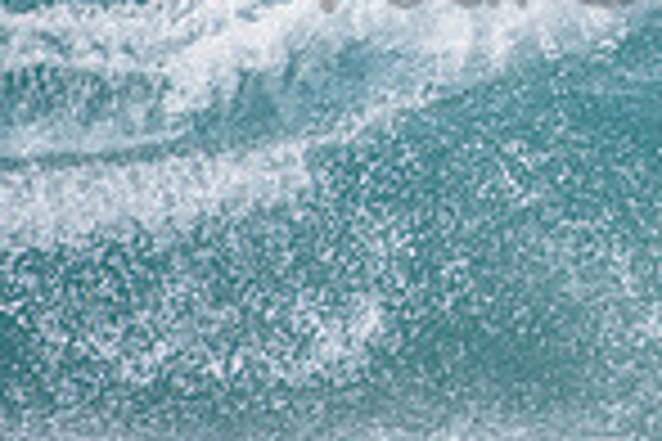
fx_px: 36352
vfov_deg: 0.7
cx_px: 766
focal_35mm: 1977
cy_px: -97
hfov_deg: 1.0
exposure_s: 1/2500
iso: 320
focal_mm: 500
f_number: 5.6
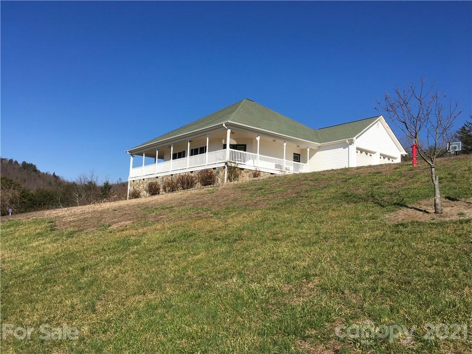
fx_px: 395
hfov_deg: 61.7
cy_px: 177
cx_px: 236
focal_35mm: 29
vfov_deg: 48.2
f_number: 2.2
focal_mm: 4.15
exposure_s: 1/2198
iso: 25
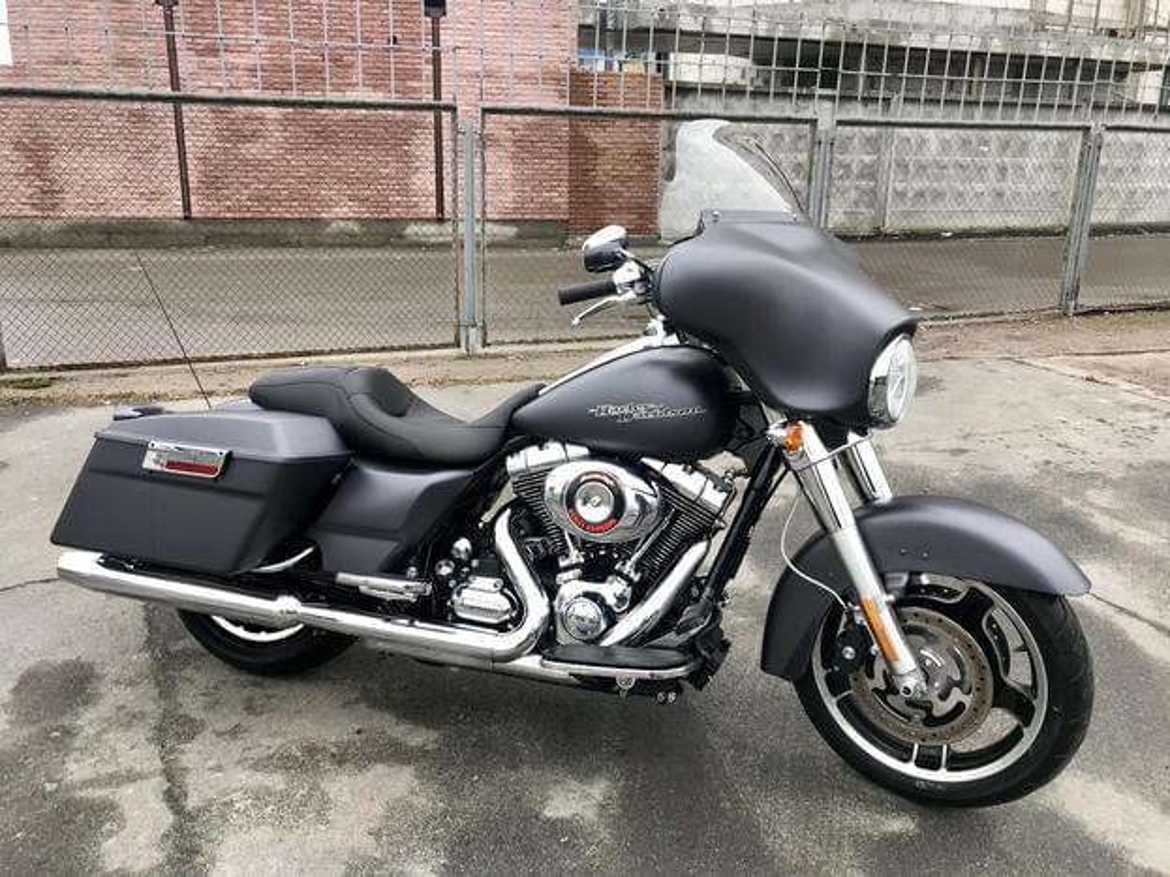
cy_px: 438
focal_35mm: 28
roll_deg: -1.2
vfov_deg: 49.7
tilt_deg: -16.6
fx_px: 946
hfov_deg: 63.5
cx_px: 585
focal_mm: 3.99
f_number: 1.8
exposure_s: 1/124
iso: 20
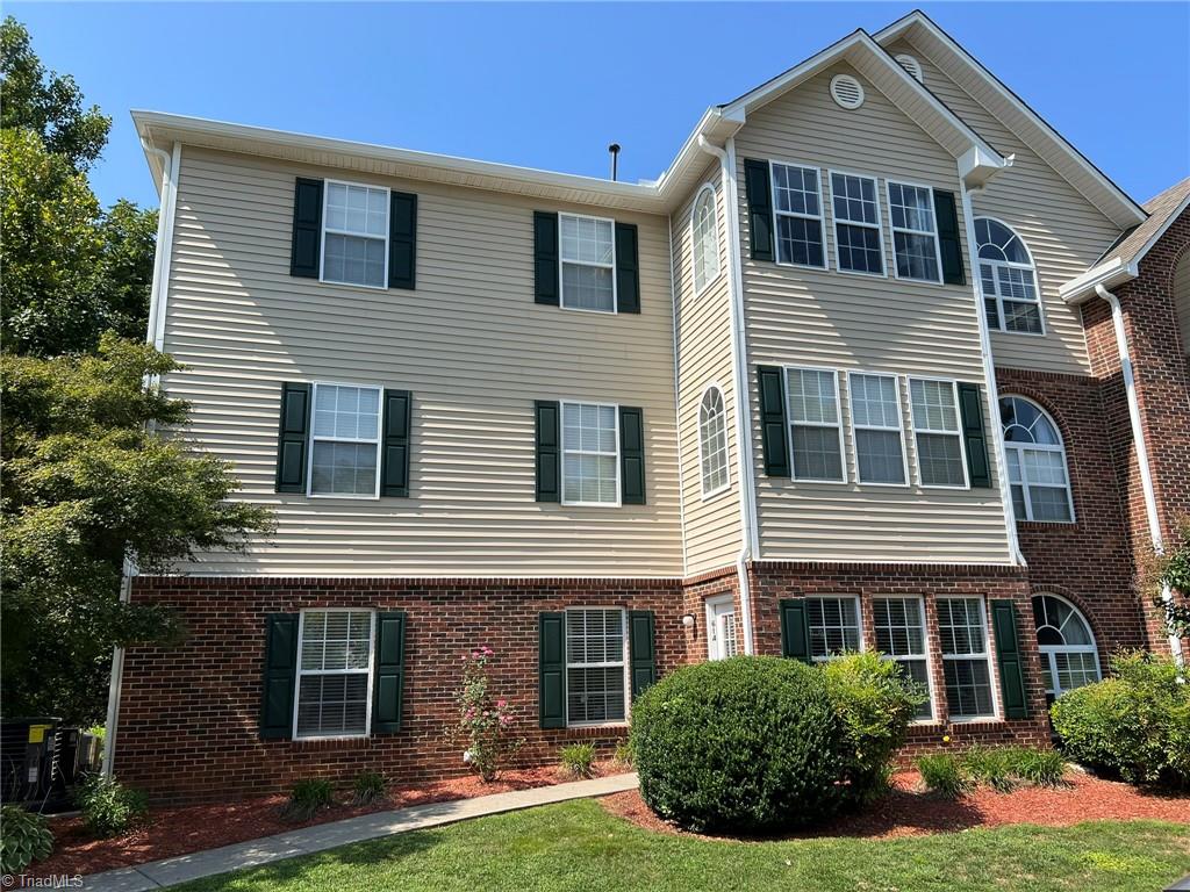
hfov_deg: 67.3
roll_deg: +1.6
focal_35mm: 26
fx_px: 894
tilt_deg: +14.1
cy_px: 446
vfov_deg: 53.1
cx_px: 595
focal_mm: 5.7
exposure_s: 1/2841
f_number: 1.5
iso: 50
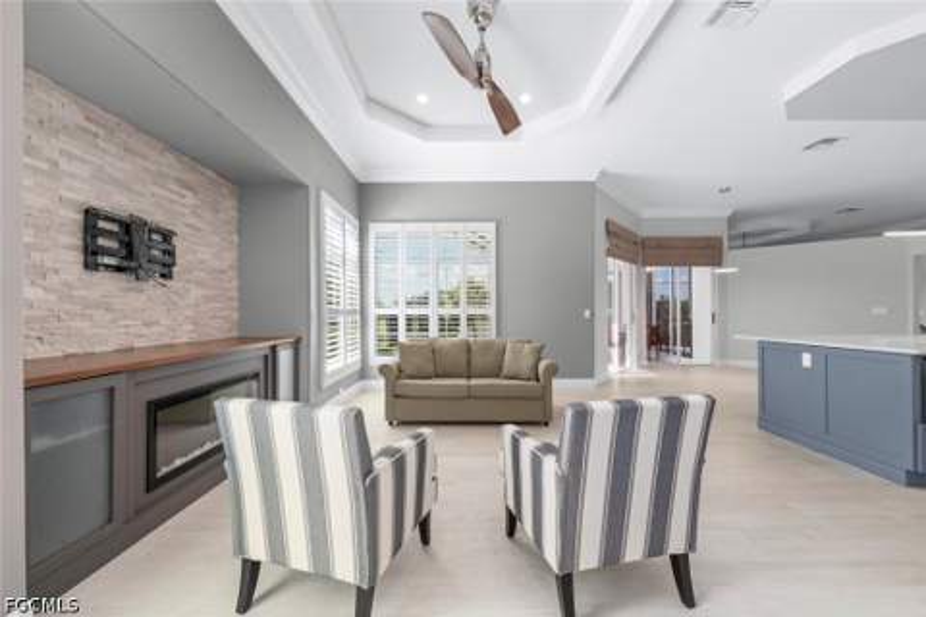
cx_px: 463
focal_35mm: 14
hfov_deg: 104.3
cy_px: 308
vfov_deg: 81.2
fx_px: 360
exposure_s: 1/8
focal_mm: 14
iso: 400
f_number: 11
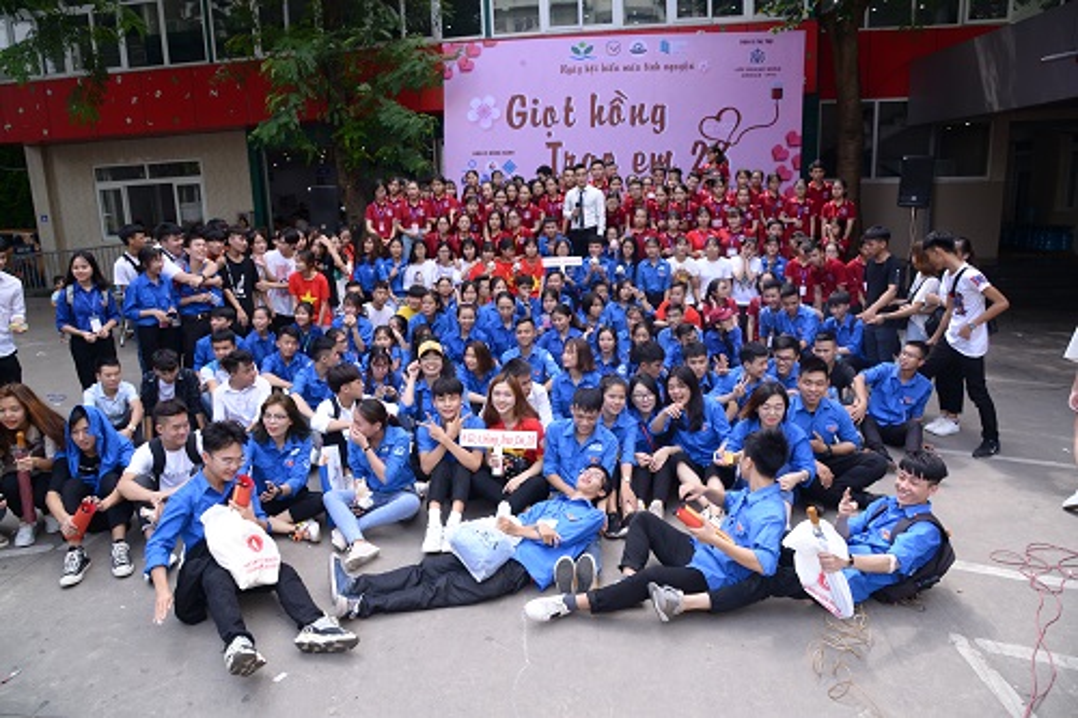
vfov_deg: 53.1
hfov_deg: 73.8
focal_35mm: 24
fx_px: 718
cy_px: 359
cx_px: 539
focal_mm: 24
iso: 640
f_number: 7.1
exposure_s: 1/250
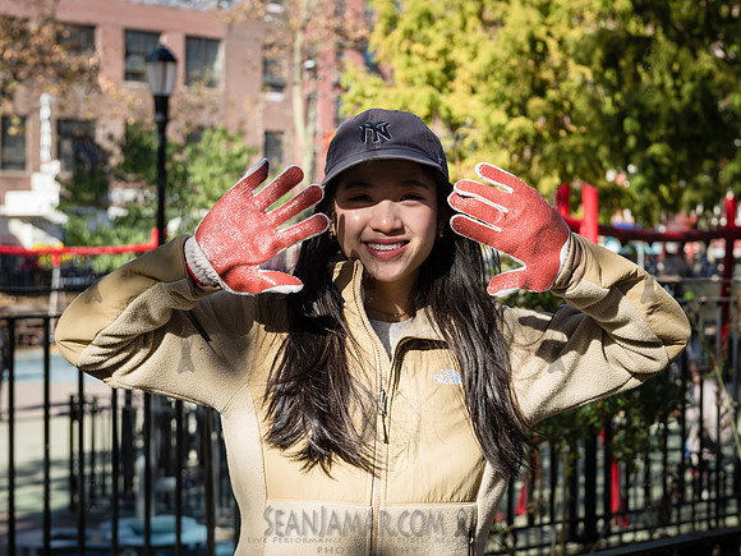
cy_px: 294
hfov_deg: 26.8
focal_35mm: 73
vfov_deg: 20.3
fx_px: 1554
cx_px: 446
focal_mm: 58
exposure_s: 1/200
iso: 100
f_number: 5
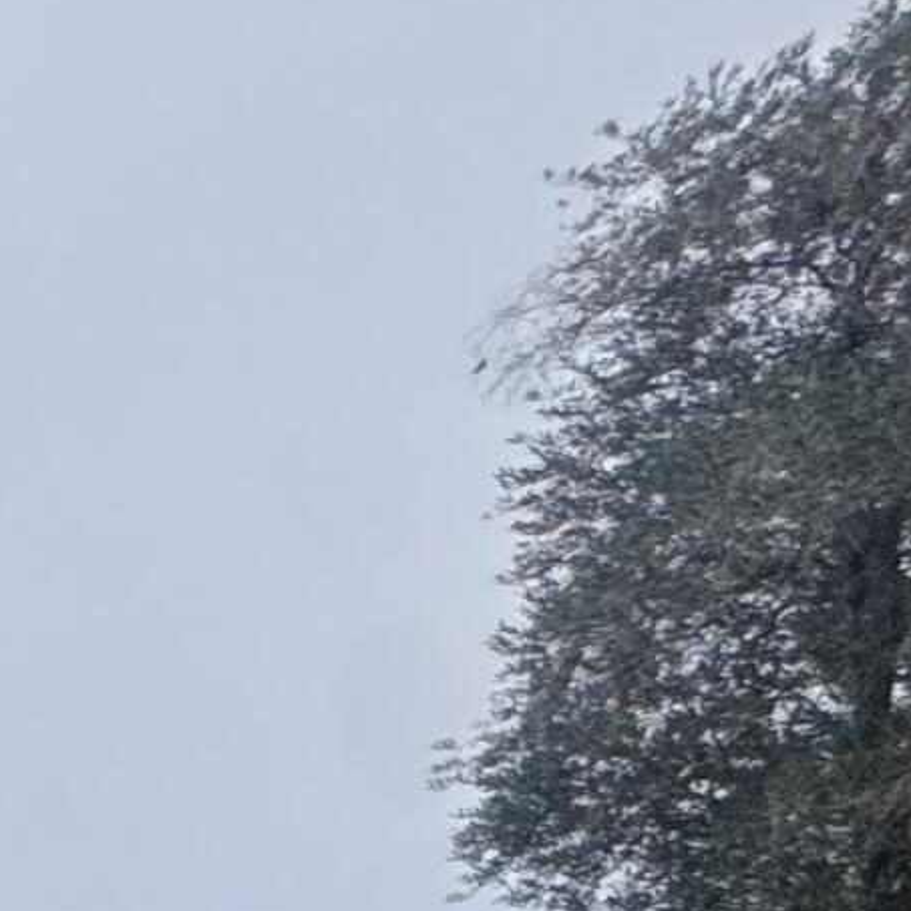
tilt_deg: +1.2
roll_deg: -0.8
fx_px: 2442
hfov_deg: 10.2
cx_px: -2104
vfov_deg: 18.9
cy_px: 1317
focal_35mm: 82
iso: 50
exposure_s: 1/2146
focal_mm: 2.22
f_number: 2.2
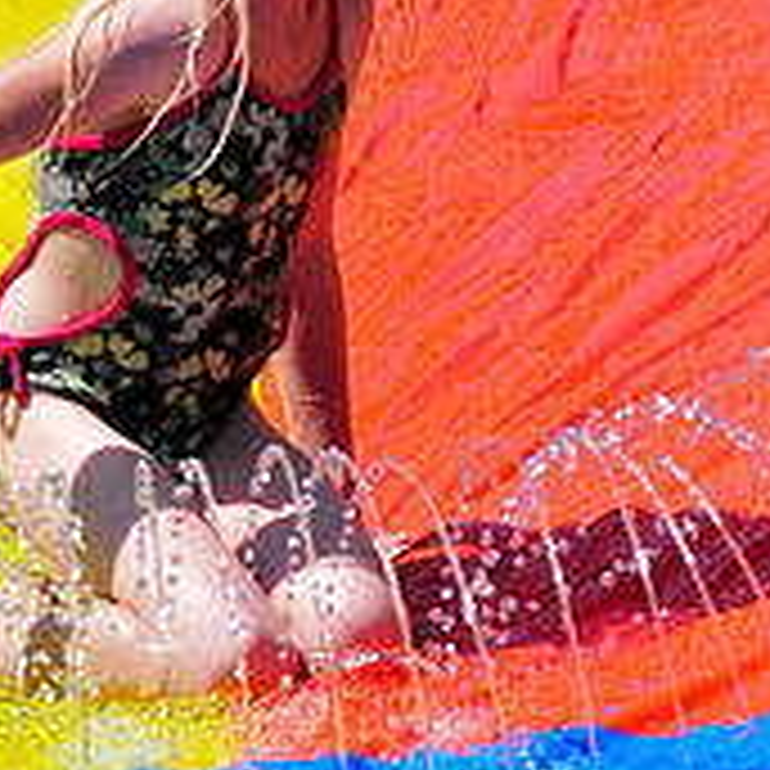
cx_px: 196
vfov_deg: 7.4
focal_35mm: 235
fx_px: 5914
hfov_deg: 7.4
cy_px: 531
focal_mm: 70
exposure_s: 1/640
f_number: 6.3
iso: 200
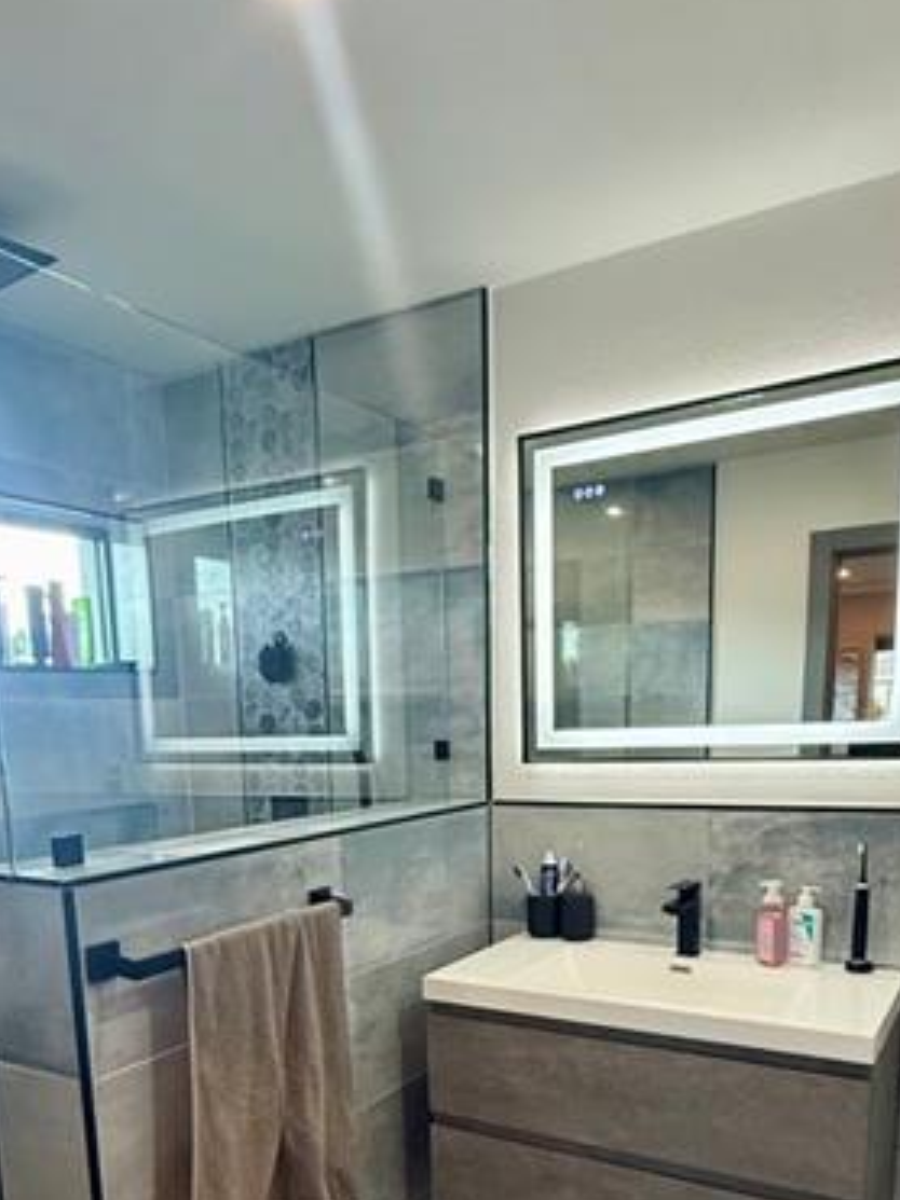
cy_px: 909
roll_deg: +1.7
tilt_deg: -10.4
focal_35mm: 29
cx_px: 401
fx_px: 1006
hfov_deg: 48.1
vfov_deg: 58.3
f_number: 2.2
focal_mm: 2.22
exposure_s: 1/99
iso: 320
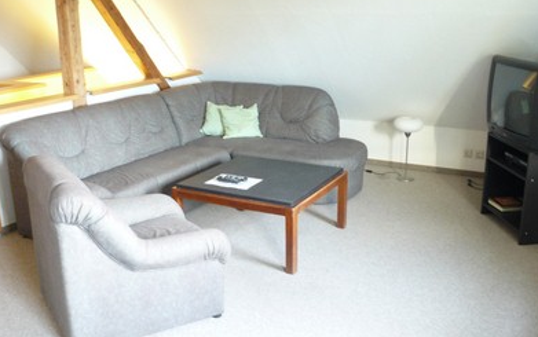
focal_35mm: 39
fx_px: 572
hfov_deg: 50.4
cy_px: 172
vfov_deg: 32.8
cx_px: 271
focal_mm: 6
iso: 200
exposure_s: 1/3.2
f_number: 2.8
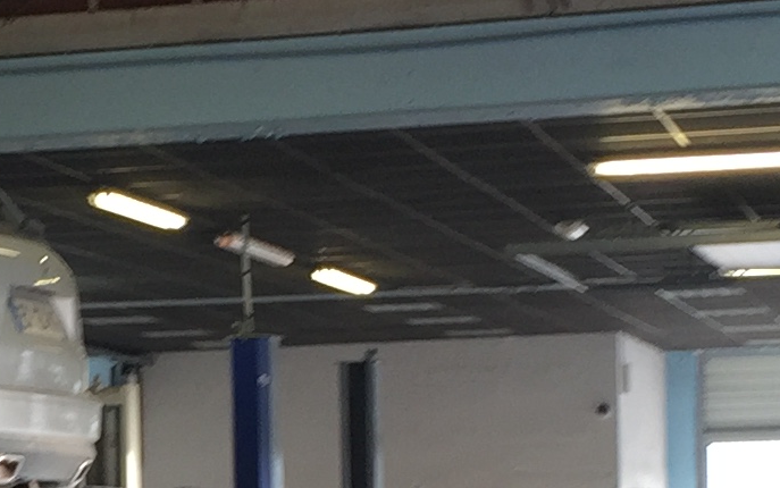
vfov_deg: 8.9
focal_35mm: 146
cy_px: 552
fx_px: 3105
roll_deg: +1.0
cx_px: 1
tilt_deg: +2.0
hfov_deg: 14.1
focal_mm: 4.15
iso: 32
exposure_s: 1/50
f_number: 2.2
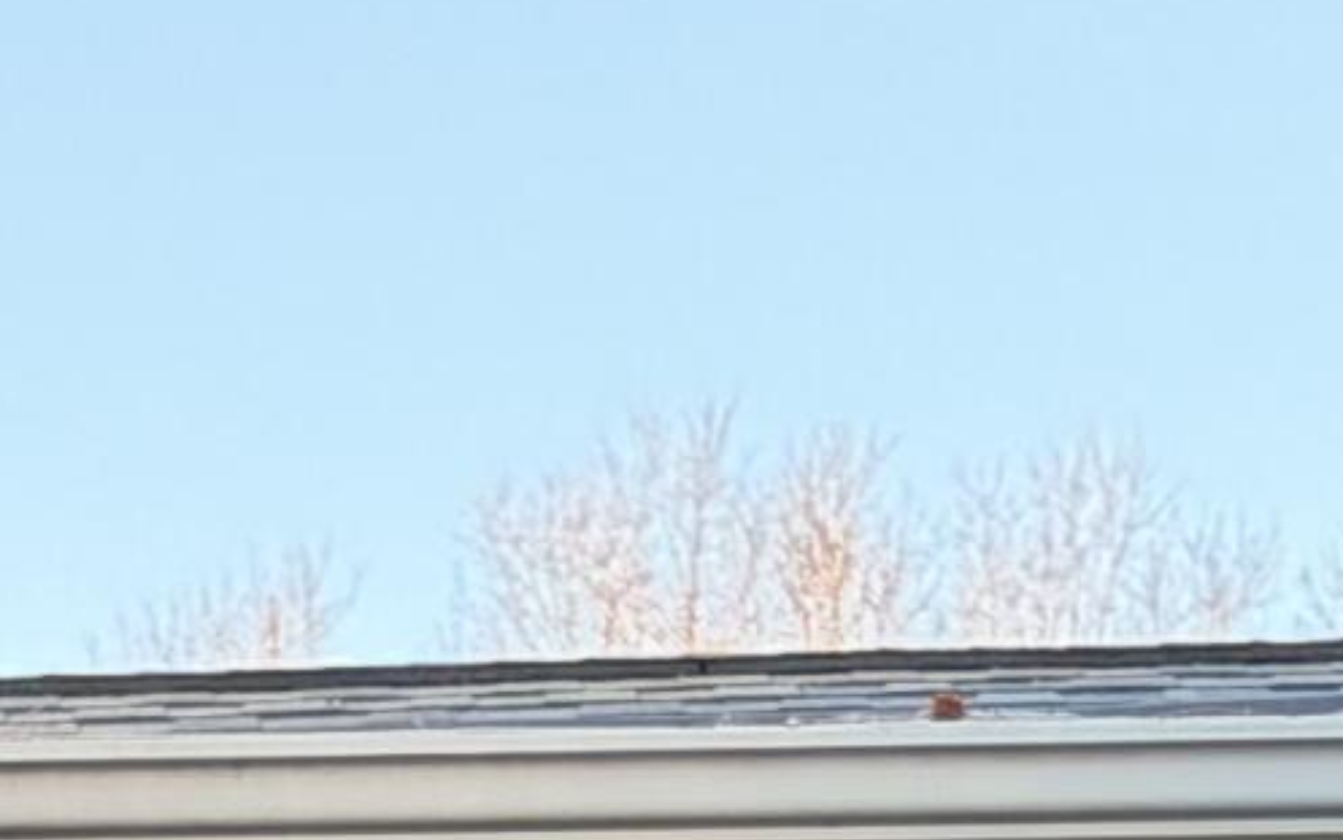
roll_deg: +0.6
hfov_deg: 6.8
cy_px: 2804
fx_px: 11240
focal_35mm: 307
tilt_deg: +0.7
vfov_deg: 4.1
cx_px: 97
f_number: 1.78
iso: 80
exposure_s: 1/186
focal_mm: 6.76
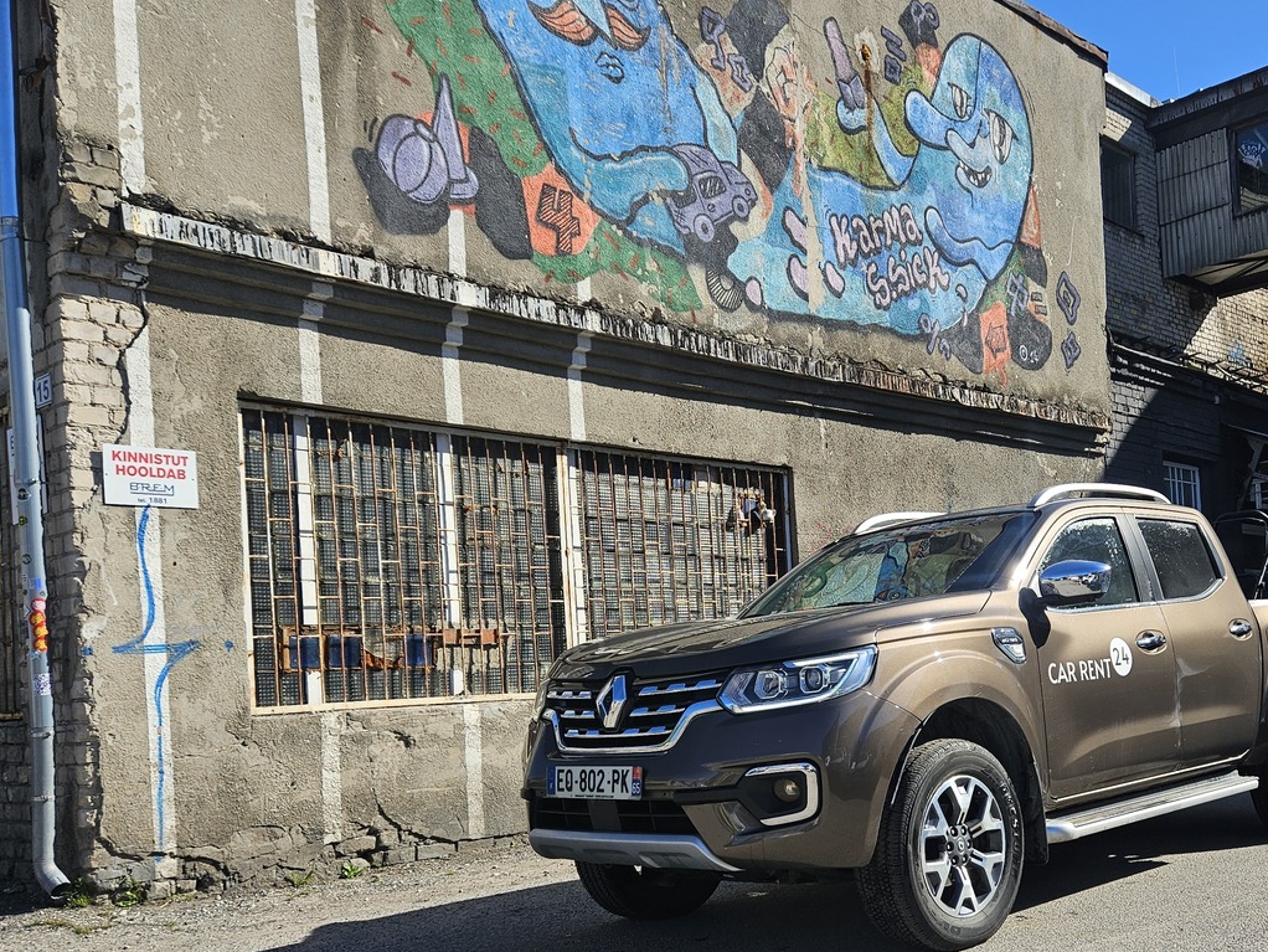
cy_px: 647
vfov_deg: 39.1
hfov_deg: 50.5
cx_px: 831
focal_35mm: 36
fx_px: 1319
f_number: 1.8
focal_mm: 5.4
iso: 32
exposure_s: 1/1636
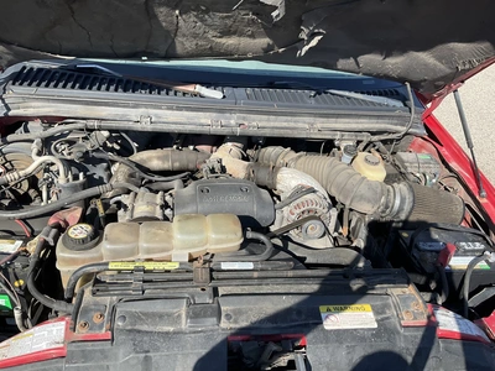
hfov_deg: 61.7
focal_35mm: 29
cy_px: 186
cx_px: 248
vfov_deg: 48.2
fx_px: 415
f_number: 1.8
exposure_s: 1/869
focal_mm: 3
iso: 25
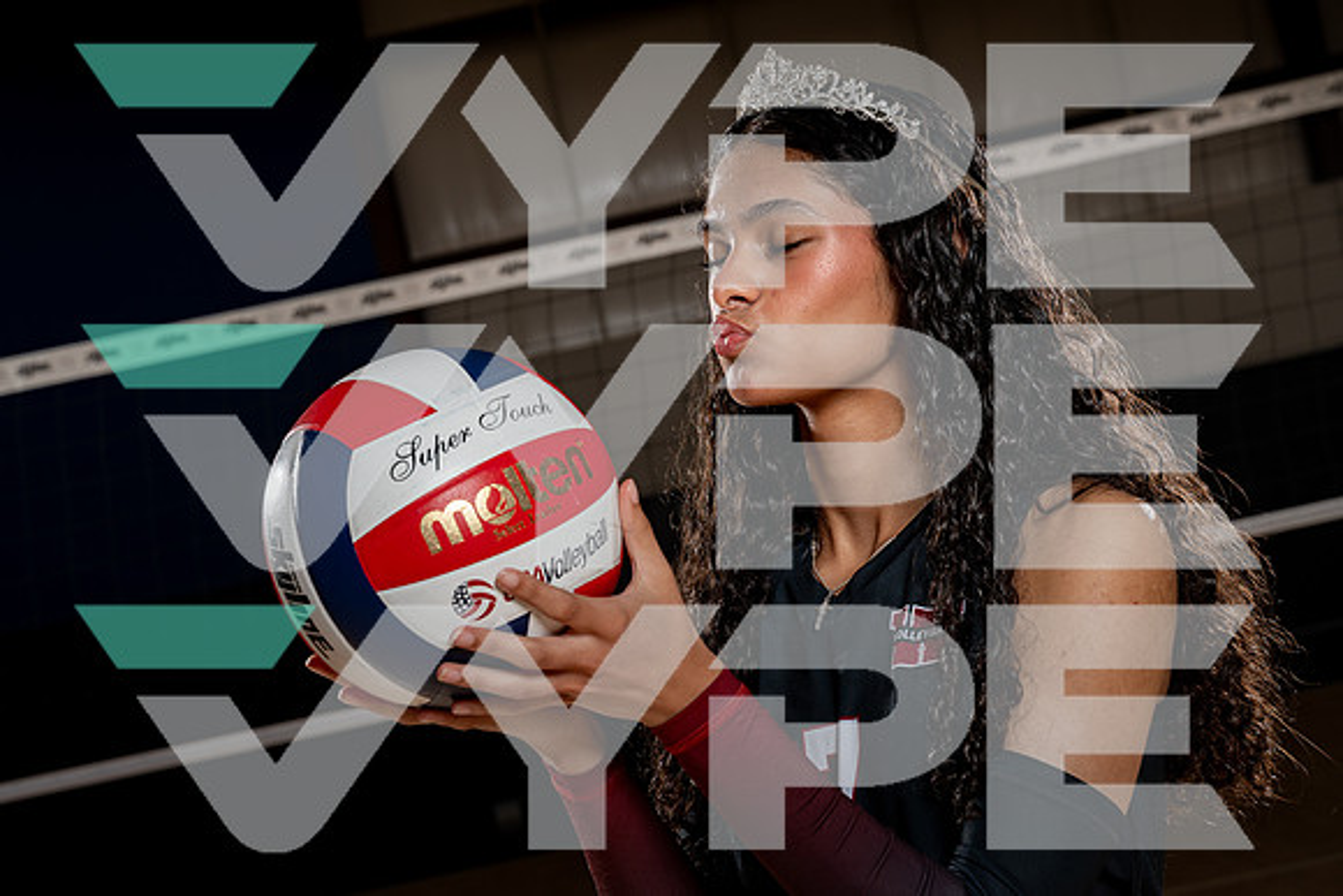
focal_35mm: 70
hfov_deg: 28.8
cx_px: 672
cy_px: 448
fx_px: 2612
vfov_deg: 19.5
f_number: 8
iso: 100
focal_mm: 70
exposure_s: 1/250
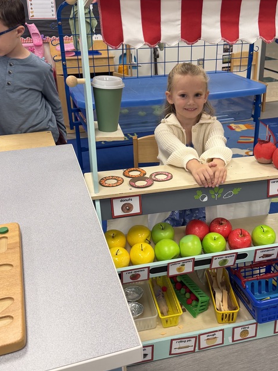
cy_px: 172
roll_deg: +1.1
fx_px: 417
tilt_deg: -23.4
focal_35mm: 39
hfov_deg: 36.6
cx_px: 176
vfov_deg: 47.8
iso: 200
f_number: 1.78
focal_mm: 6.76
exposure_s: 1/121
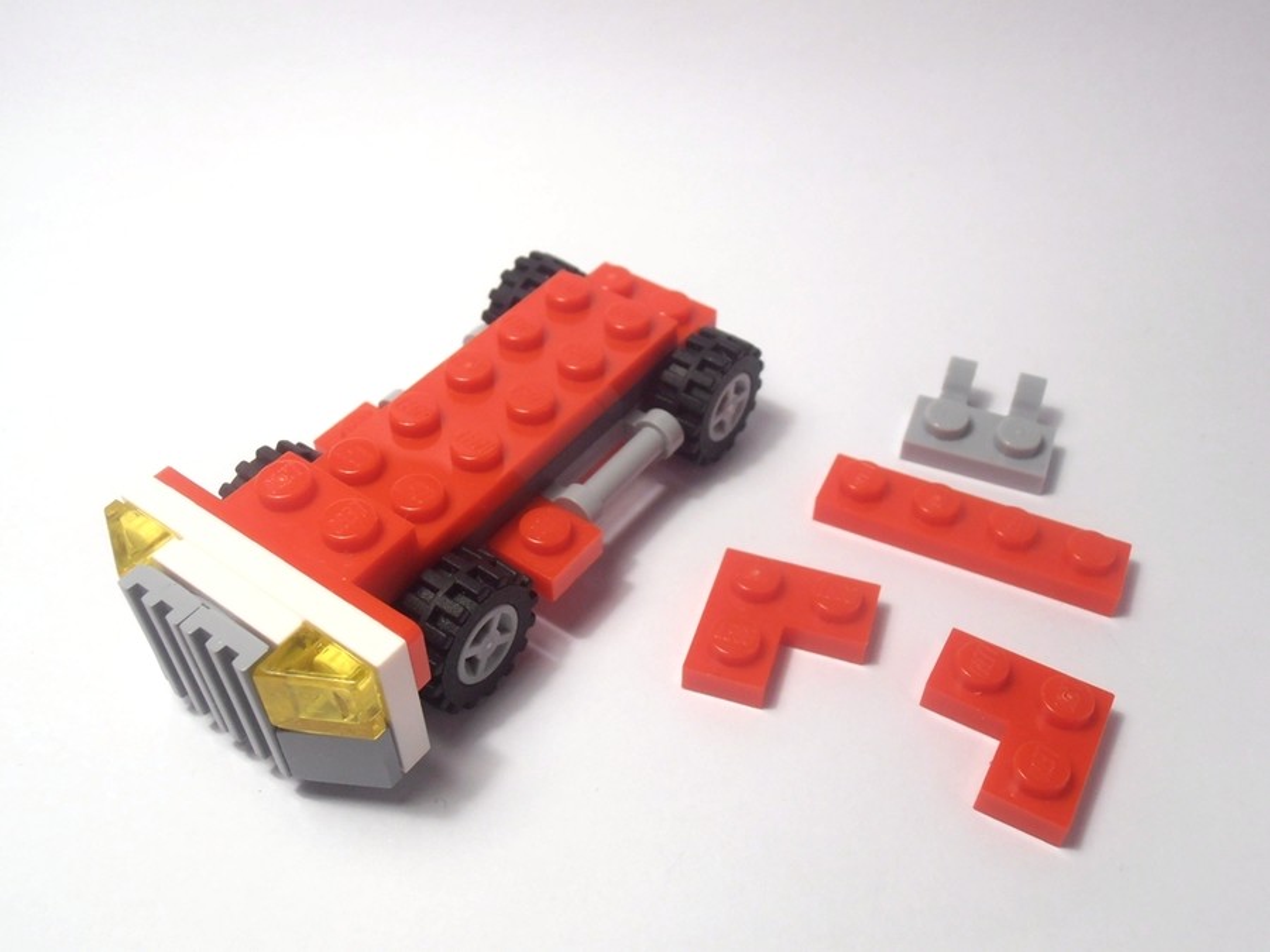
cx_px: 635
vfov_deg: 38.7
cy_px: 476
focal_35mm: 37
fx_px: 1357
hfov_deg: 50.1
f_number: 3.9
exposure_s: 1/80
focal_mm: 6.61
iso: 80
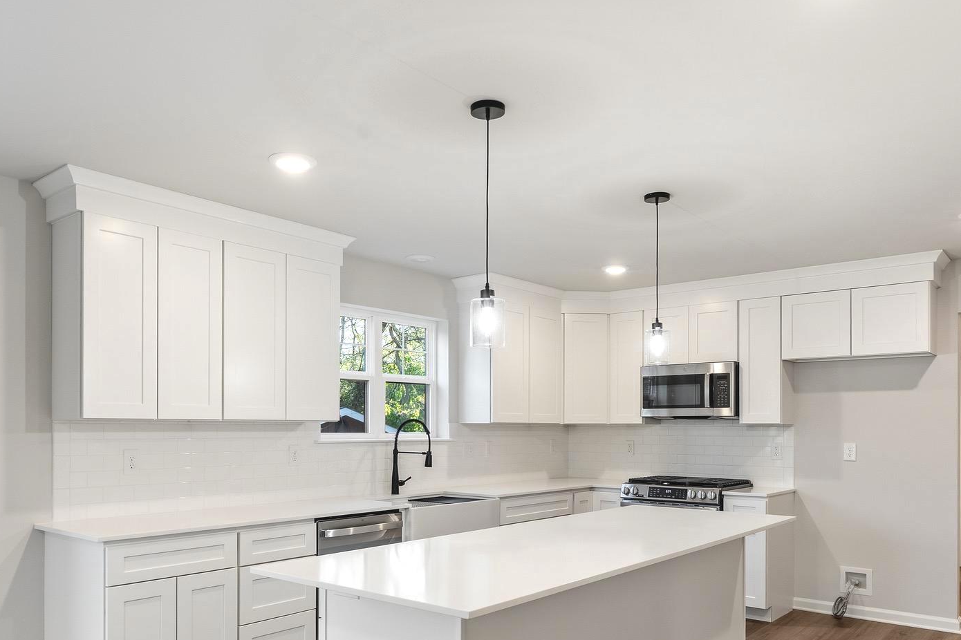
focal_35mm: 28
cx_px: 478
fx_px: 747
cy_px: 425
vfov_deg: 45.7
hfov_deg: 65.5
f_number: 8
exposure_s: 1/5
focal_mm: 19
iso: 500
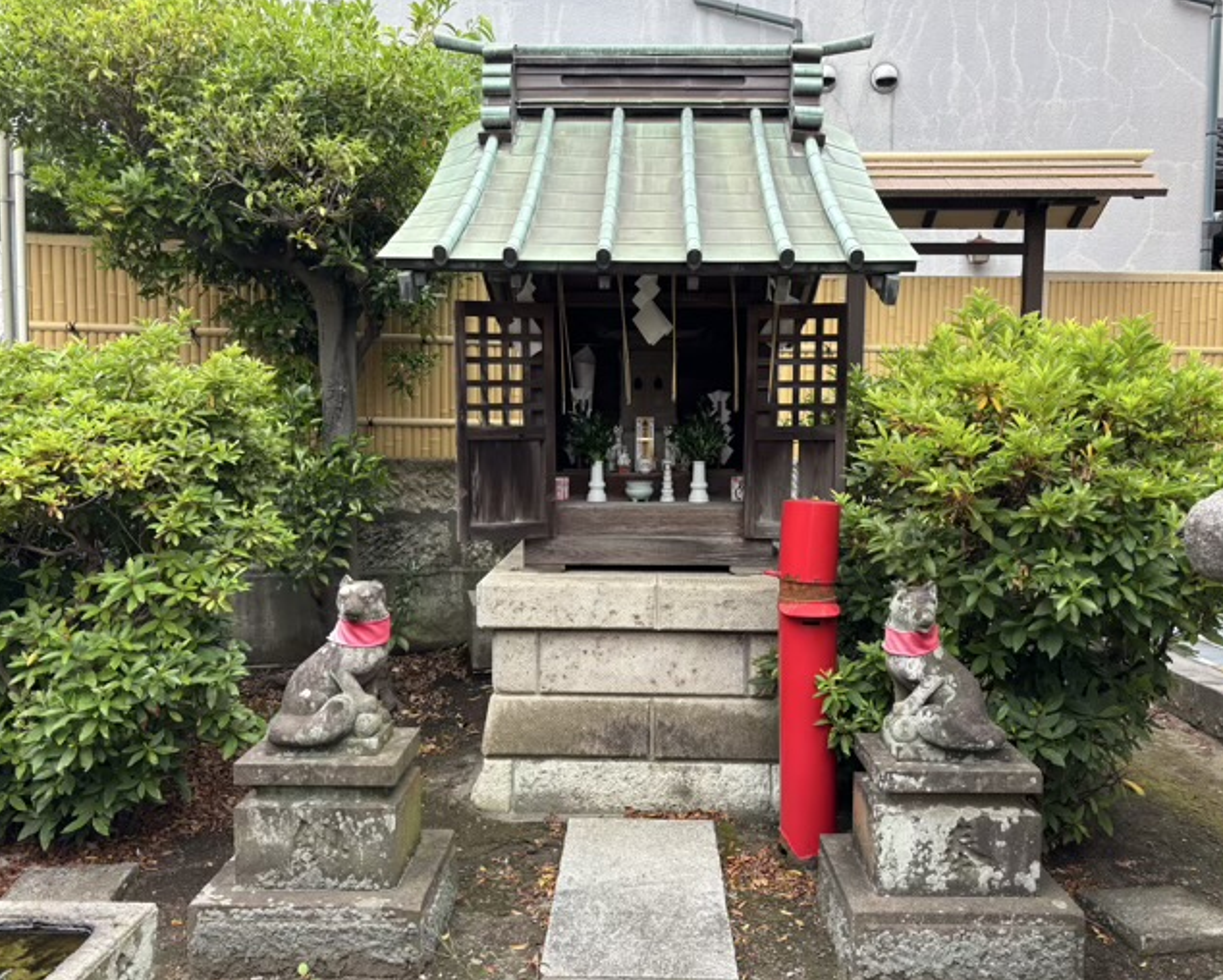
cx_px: 631
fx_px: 1014
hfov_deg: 62.2
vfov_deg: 51.6
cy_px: 499
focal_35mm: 28
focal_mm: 5.96
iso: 40
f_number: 1.6
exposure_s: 1/216
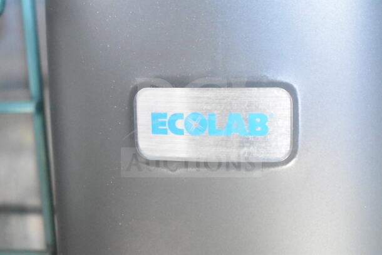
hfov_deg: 33.4
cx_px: 191
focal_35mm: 60
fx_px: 637
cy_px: 128
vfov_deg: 22.6
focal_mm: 40
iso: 12800
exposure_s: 1/60
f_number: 5
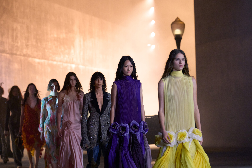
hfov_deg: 15.4
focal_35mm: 133
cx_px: 126
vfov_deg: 10.3
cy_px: 84
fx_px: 931
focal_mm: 133
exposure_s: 1/1192
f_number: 4.5
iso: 8000
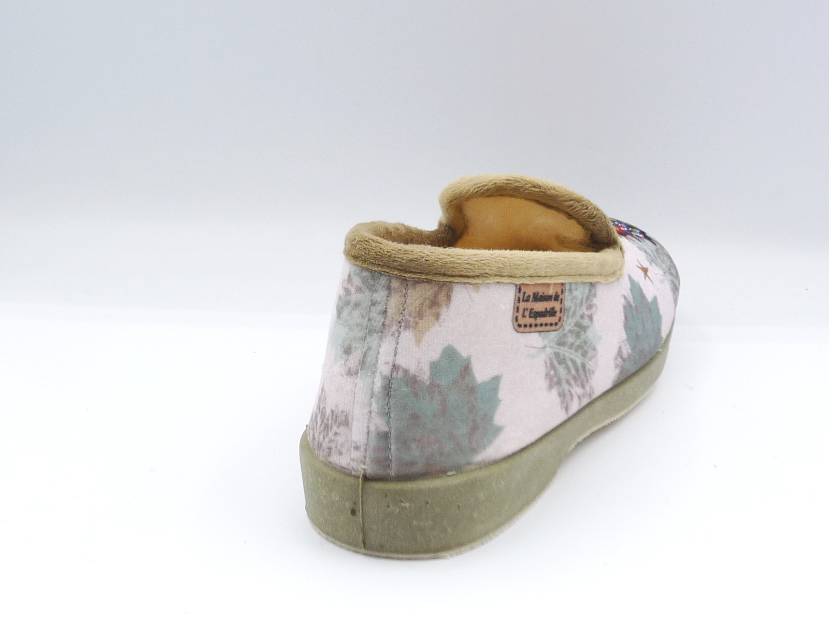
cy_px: 311
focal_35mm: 59
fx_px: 1413
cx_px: 414
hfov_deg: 32.7
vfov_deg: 24.8
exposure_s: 1/200
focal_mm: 6
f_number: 4
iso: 100
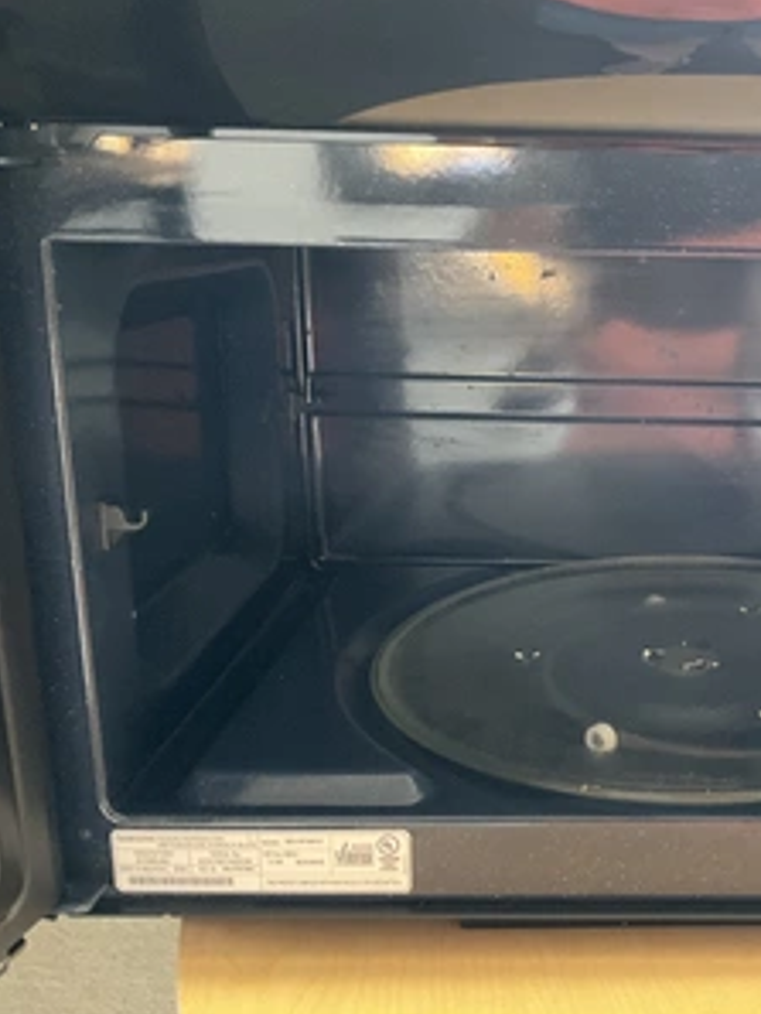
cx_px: 652
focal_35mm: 39
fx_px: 1142
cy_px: 505
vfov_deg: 47.8
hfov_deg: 35.2
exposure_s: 1/30
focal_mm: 3
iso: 320
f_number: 1.8
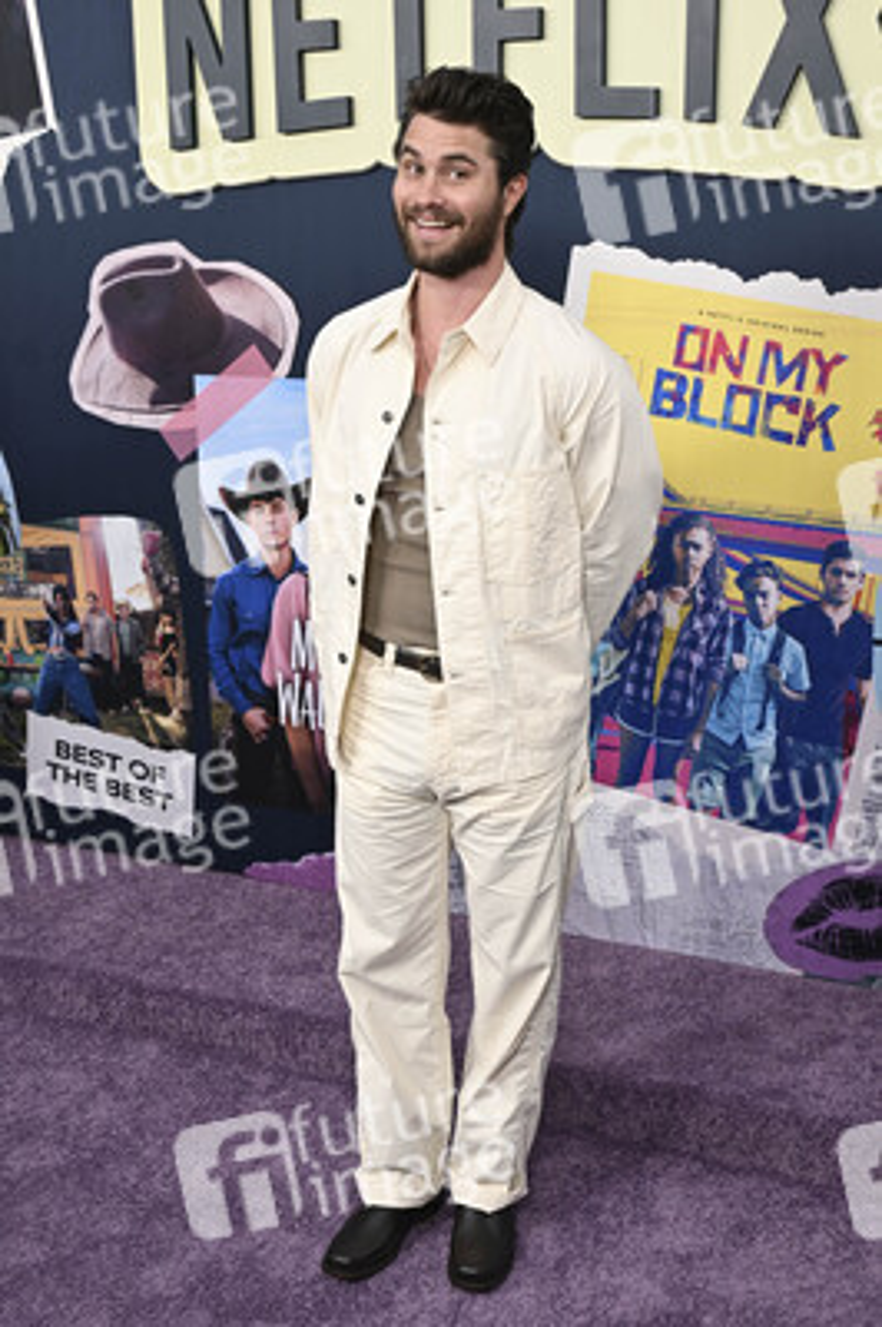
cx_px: 441
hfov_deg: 35.9
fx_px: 1362
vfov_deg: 51.9
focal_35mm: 37
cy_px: 664
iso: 1000
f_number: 5.6
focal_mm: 37
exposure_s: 1/250
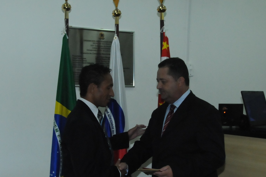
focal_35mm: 55
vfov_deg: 24.6
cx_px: 127
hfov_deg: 36.3
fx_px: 406
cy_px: 90
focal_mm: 26
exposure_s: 1/250
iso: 3200
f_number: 6.3
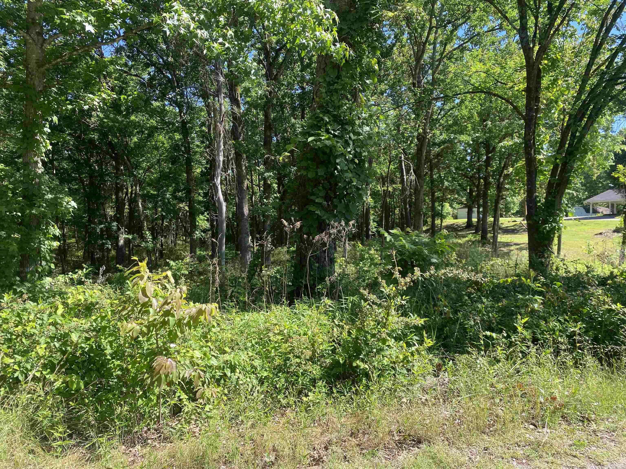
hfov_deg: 67.3
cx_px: 313
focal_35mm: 26
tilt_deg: -0.5
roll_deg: -0.7
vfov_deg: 53.1
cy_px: 234
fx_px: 470
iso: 32
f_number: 1.8
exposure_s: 1/495
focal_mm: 4.25
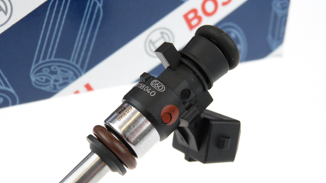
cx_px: 165
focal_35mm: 52
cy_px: 122
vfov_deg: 23.0
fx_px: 450
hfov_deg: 39.9
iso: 100
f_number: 3.2
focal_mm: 8.5
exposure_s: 1/100
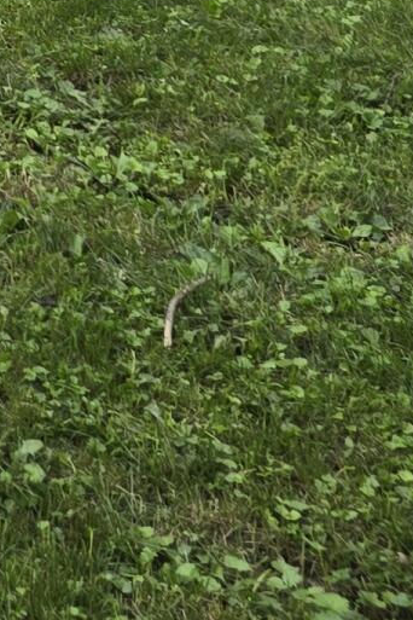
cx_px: -955
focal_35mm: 140
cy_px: -728
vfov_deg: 12.4
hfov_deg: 8.0
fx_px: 2409
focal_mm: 6.3
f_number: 1.7
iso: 12
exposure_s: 1/196
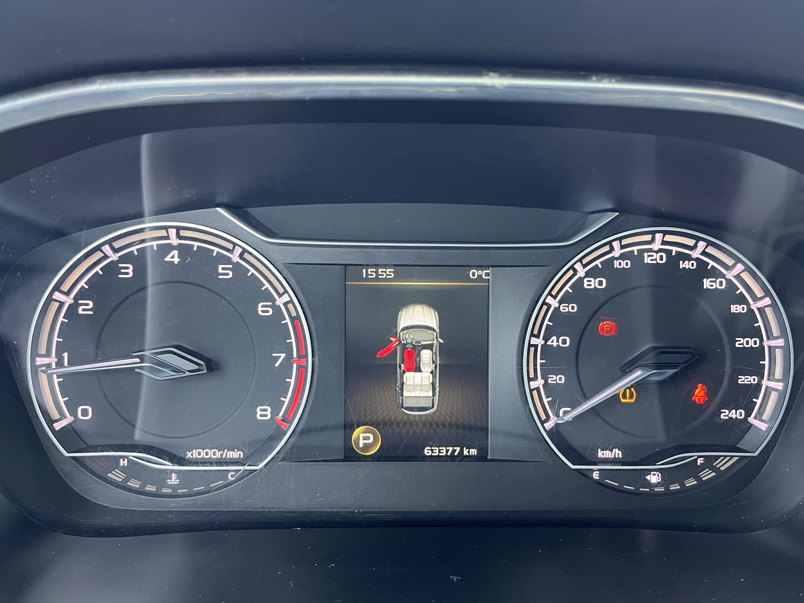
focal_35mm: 27
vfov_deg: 51.4
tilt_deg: -21.9
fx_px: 627
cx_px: 406
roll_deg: -0.1
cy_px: 298
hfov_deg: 65.3
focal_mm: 5.1
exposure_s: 1/53
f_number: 1.6
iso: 200
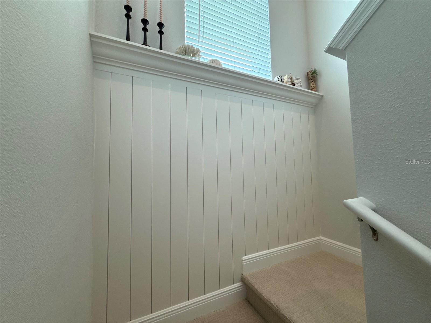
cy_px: 162
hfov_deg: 102.1
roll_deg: +1.6
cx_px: 216
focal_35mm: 14
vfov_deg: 85.7
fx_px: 174
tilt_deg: +3.5
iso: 125
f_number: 2.2
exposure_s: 1/120
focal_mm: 2.22
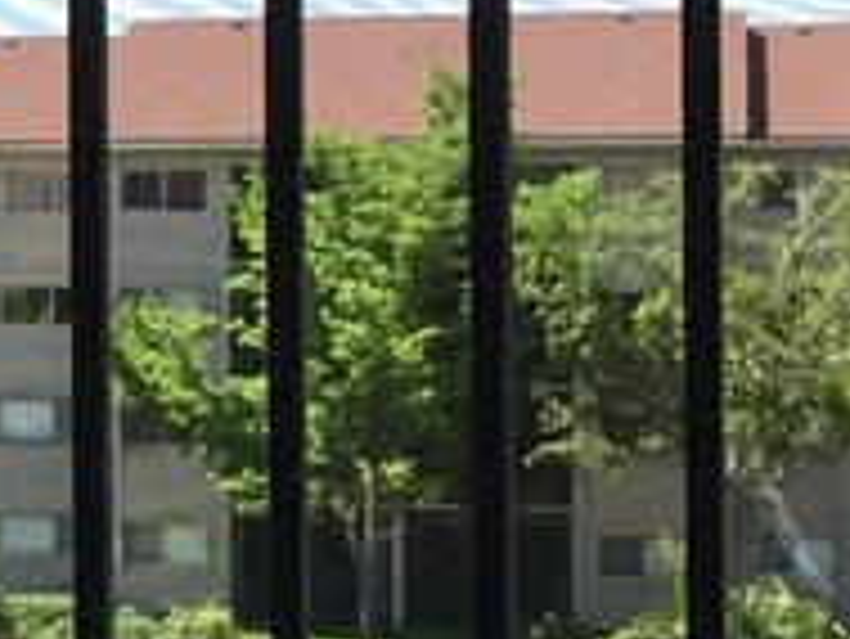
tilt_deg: -1.8
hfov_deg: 11.6
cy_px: 288
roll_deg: -0.6
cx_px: -693
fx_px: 3858
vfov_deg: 9.5
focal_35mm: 157
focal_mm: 4.15
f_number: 2.2
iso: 25
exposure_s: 1/864
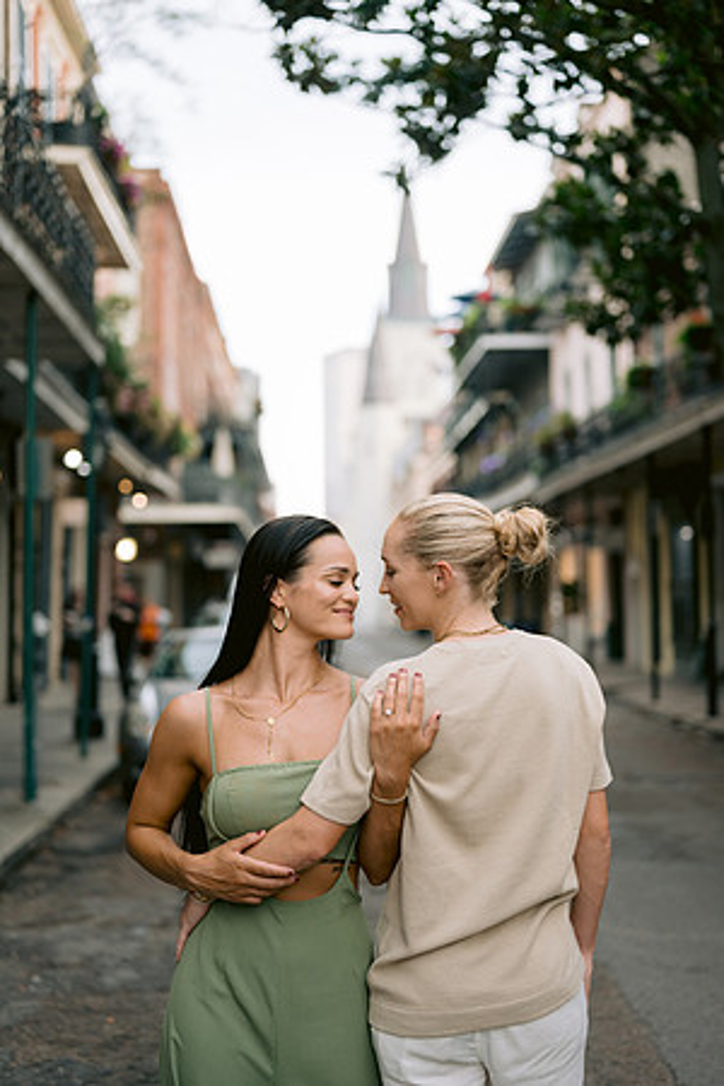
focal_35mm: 50
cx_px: 362
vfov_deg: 39.6
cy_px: 543
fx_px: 1508
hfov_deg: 27.0
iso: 250
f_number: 2
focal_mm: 50
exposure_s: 1/250
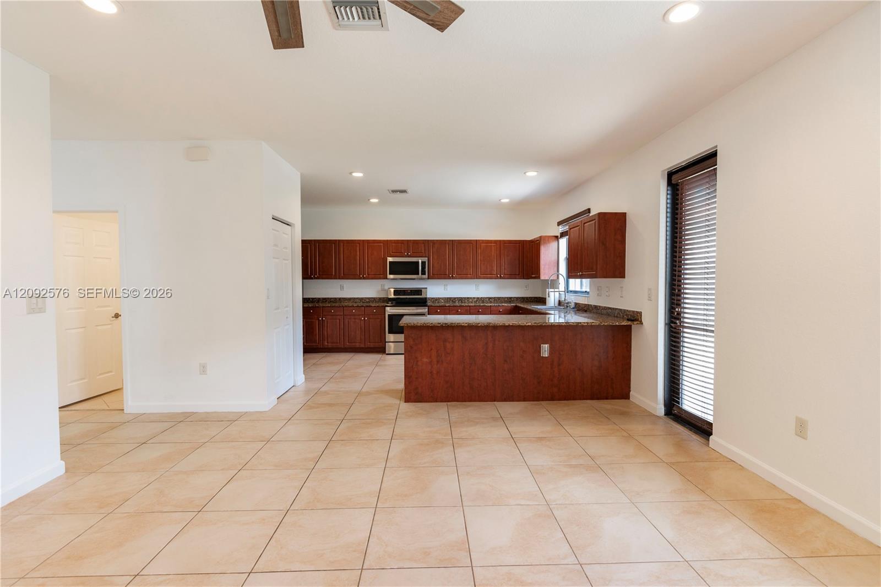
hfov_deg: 95.0
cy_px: 294
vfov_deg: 72.0
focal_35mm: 16
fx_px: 404
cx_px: 440
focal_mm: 11
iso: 320
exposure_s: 1/10
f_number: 5.6
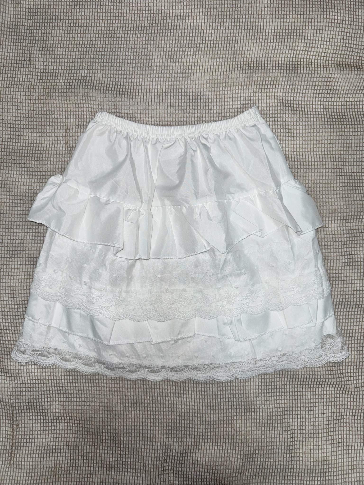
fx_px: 336
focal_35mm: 24
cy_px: 242
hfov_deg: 56.8
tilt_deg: -89.8
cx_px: 182
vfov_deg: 71.6
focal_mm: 6.76
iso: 50
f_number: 1.78
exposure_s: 1/64
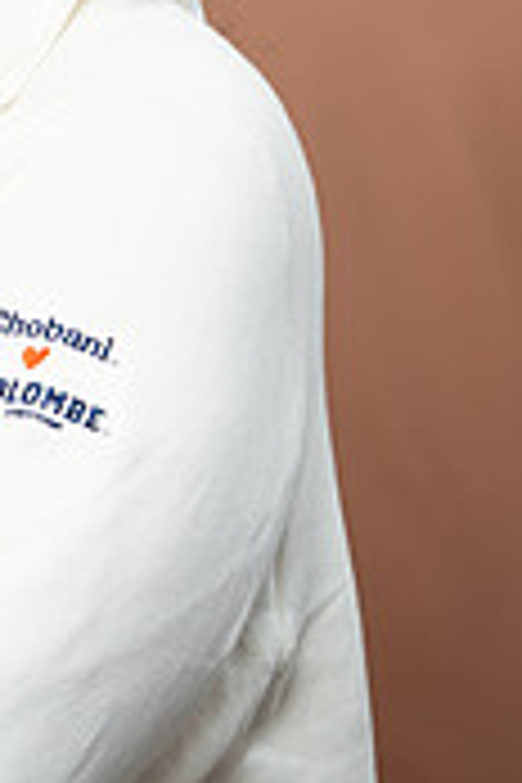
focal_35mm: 207
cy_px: 72
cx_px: -122
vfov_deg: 9.9
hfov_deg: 6.6
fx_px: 4502
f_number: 4
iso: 320
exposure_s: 1/160
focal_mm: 80
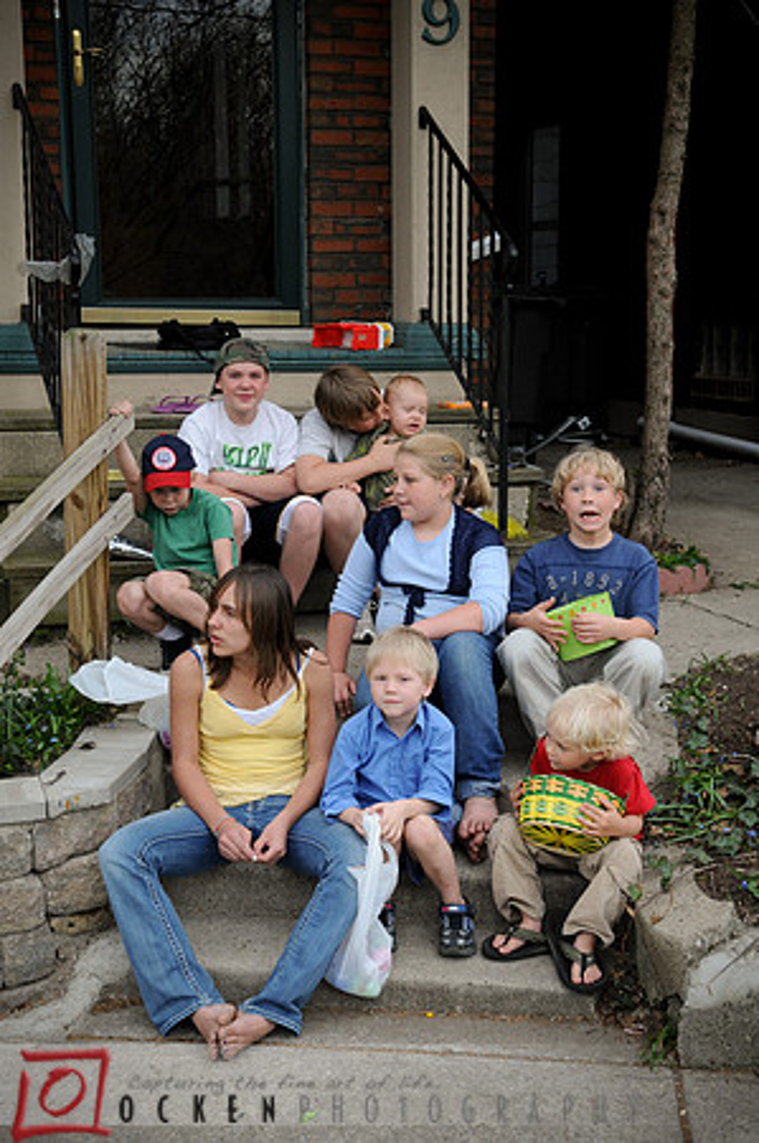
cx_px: 380
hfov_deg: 26.4
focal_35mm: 51
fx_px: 1616
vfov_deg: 38.9
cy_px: 572
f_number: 6.3
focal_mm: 34
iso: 200
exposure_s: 1/100
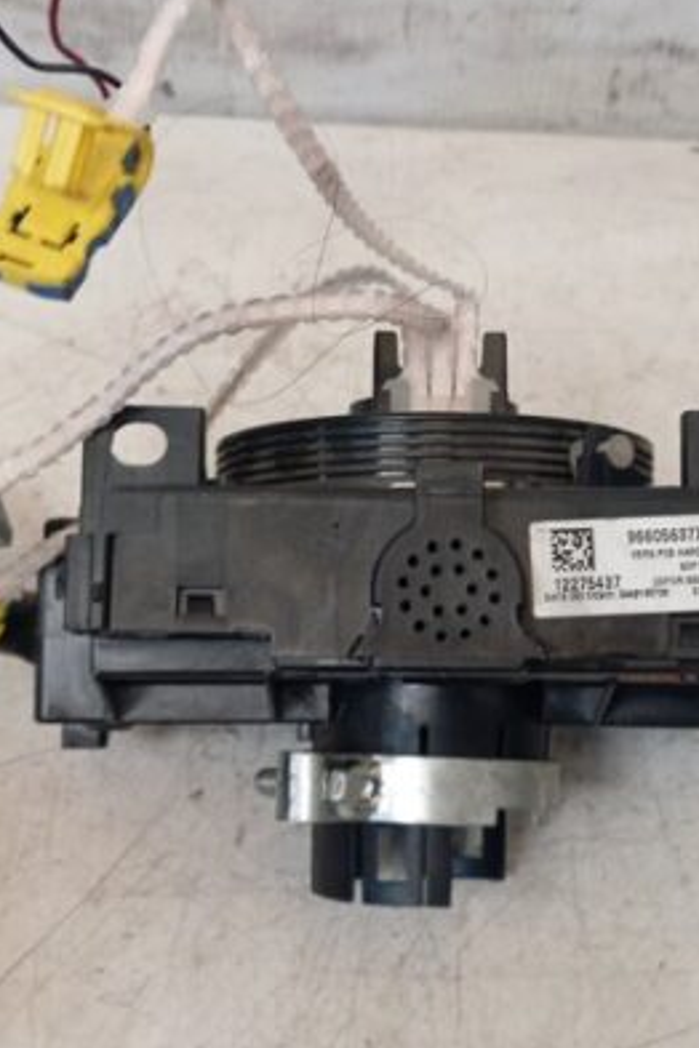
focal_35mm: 52
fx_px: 1514
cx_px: 419
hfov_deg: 25.9
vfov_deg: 38.2
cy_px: 559
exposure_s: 1/33.3
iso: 695
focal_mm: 4.22
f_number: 1.8
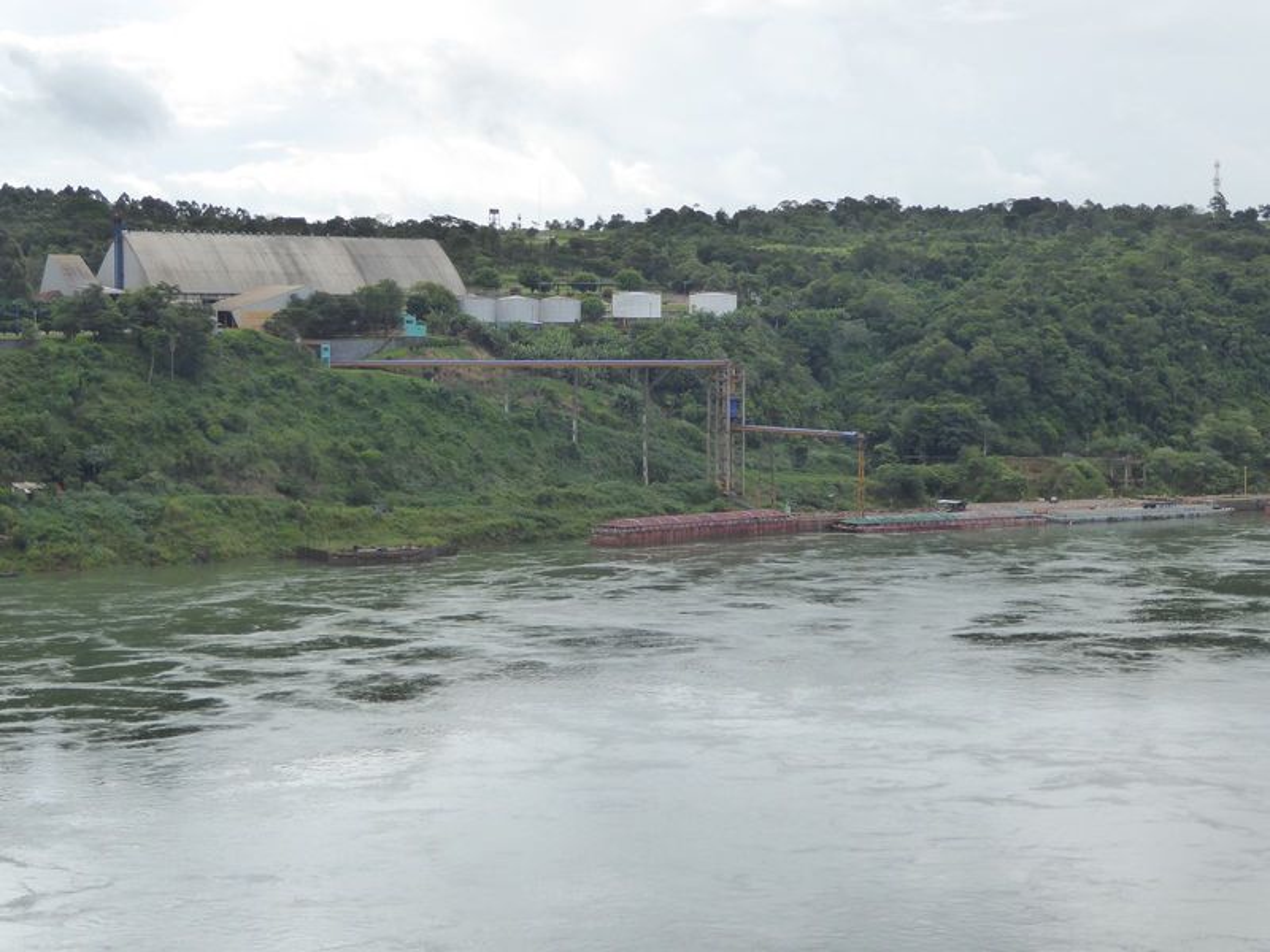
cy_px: 476
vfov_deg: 19.6
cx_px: 635
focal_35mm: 75
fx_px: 2752
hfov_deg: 26.0
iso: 160
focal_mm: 12.5
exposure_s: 1/500
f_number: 4.5
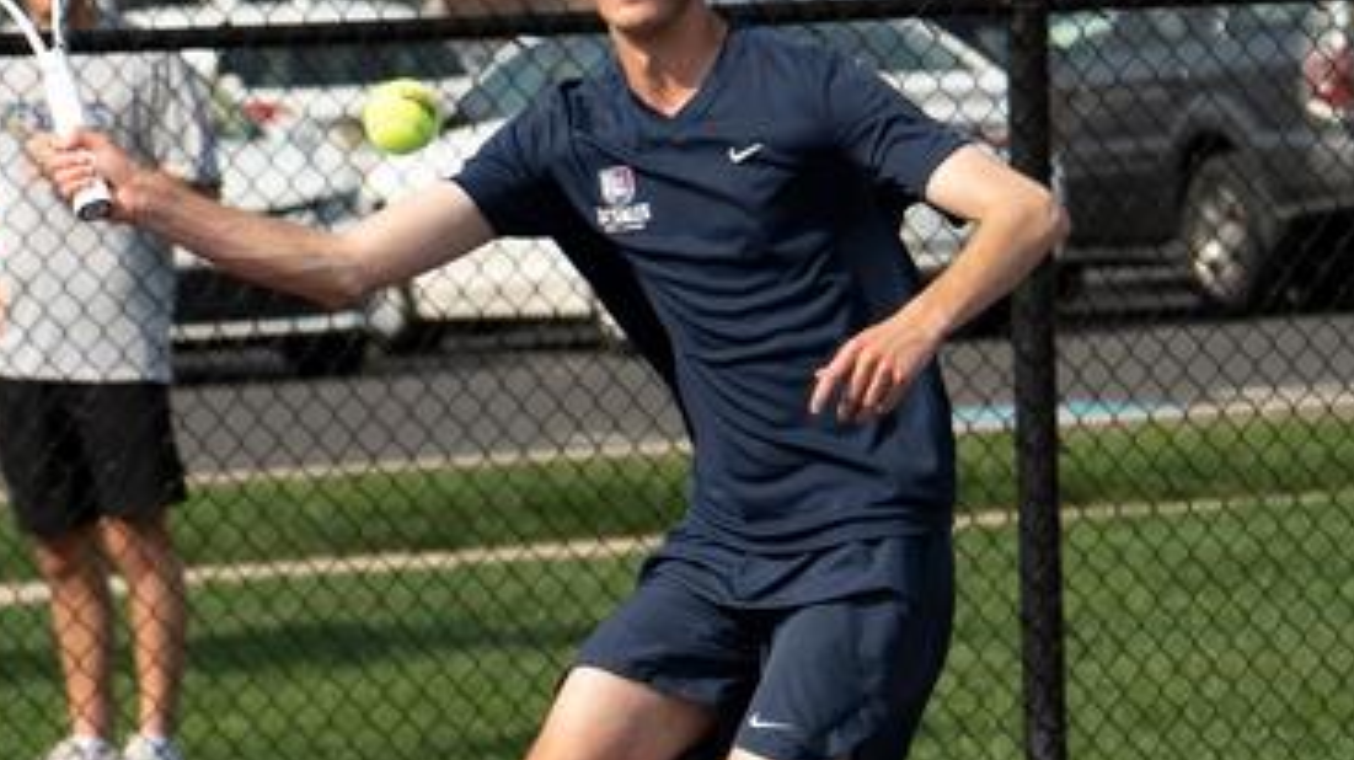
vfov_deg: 3.7
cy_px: 421
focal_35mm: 332
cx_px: 520
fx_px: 11914
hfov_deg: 6.5
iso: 320
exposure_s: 1/2000
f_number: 5.6
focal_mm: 138
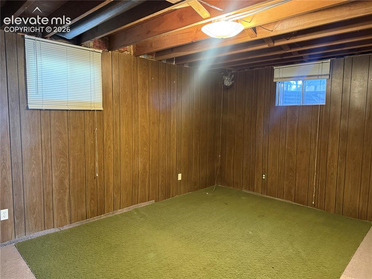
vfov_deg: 56.8
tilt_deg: -4.7
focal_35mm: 24
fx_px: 258
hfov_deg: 71.6
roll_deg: -1.3
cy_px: 140
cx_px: 186
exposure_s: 1/40
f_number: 1.78
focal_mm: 6.76
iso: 800
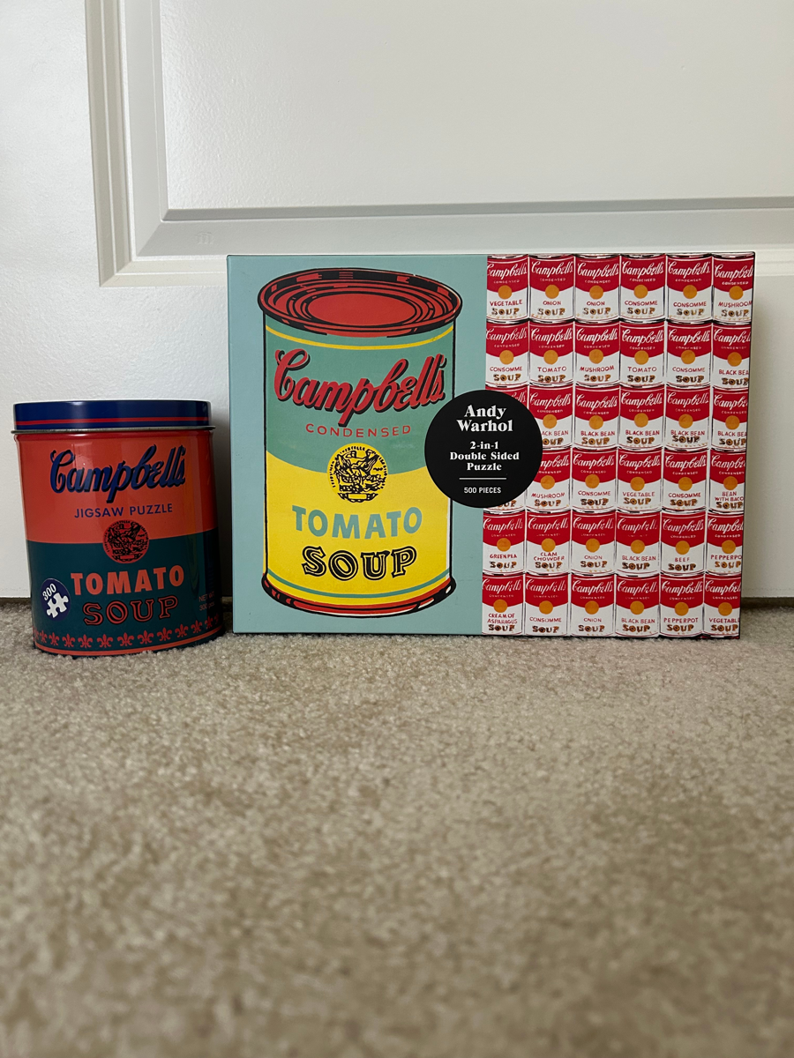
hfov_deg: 53.1
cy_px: 529
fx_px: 795
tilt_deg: -6.6
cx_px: 397
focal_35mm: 26
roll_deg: +0.0
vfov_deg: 67.3
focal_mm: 5.7
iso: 200
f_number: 1.5
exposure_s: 1/60
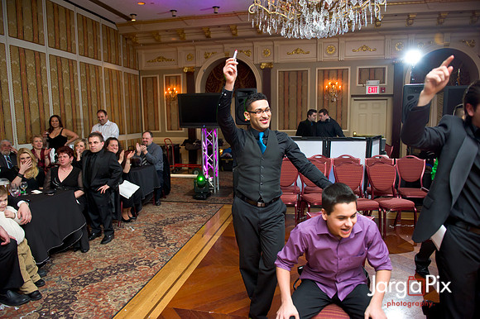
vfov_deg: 53.1
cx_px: 240
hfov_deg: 73.8
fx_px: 320
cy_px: 160
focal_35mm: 24
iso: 1600
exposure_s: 1/125
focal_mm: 24
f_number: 3.2
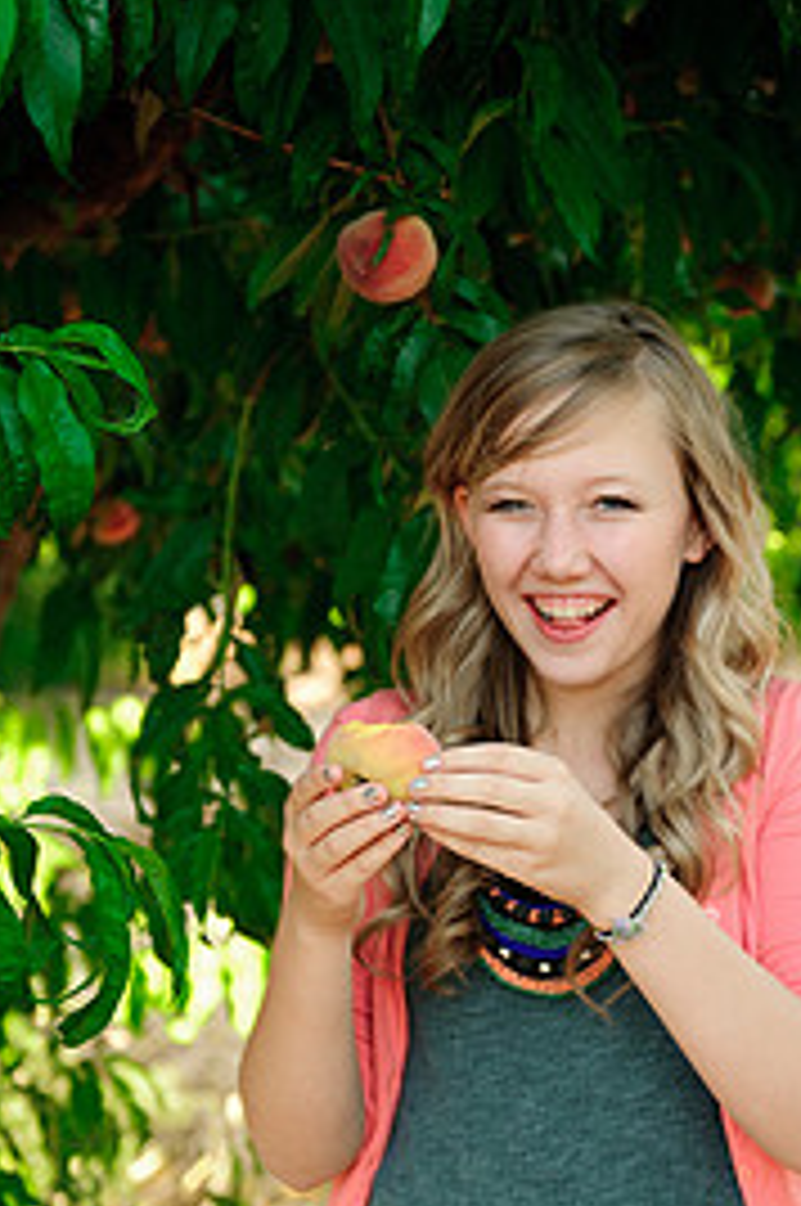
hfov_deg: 16.2
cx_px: 583
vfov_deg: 24.2
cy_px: 742
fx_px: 2811
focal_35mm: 84
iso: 200
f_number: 3.2
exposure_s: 1/250
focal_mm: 50
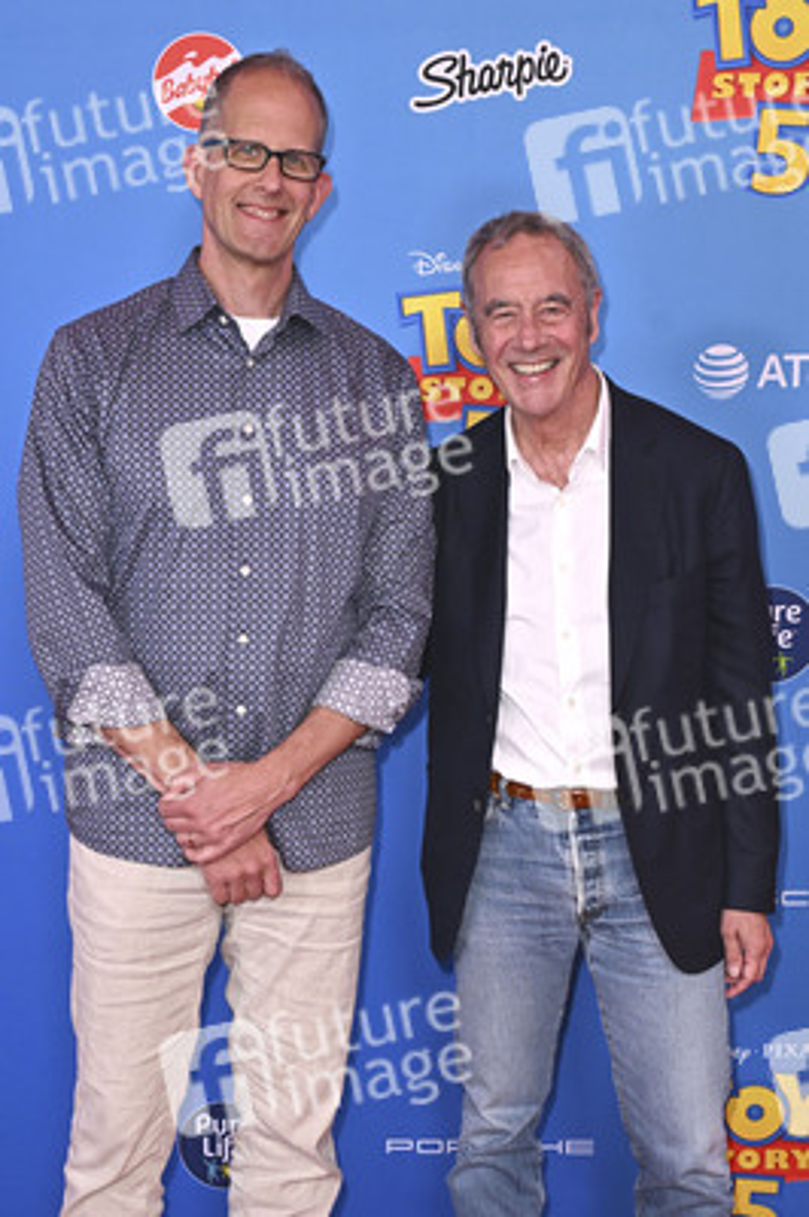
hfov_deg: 31.8
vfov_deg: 46.4
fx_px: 1418
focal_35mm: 42
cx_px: 404
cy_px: 608
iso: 1250
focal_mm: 42
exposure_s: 1/250
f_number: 6.3
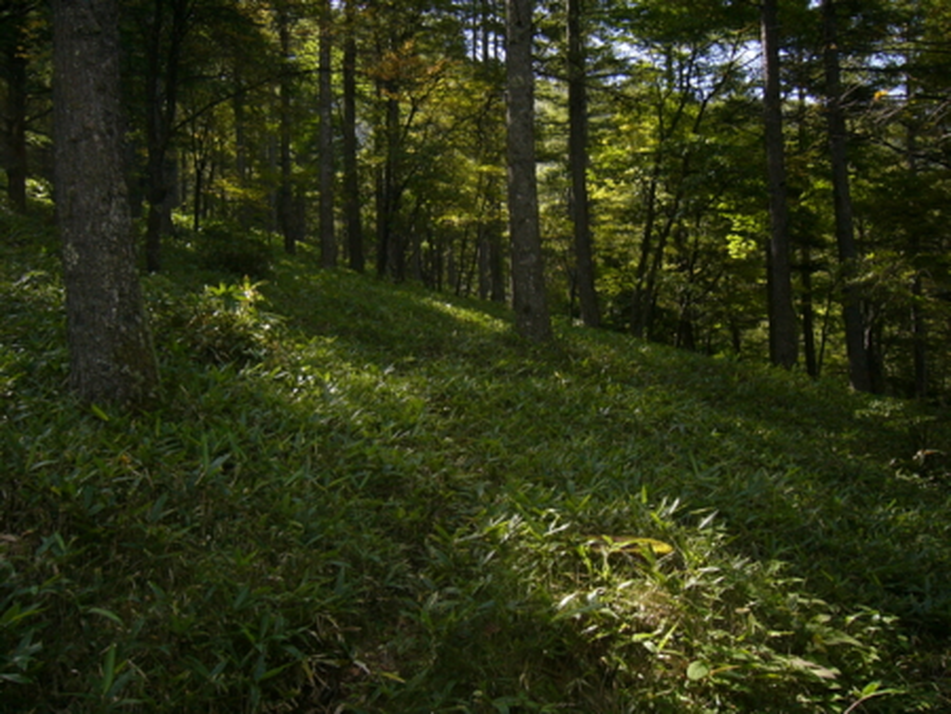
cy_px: 357
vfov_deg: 40.7
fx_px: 962
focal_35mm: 35
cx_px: 476
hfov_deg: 52.6
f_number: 2.8
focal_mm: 5.8
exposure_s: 1/320
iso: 100
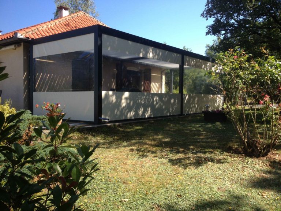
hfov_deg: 52.6
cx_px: 140
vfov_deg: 40.7
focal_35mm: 35
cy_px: 106
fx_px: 284
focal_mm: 4.28
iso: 50
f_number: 2.4
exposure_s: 1/488
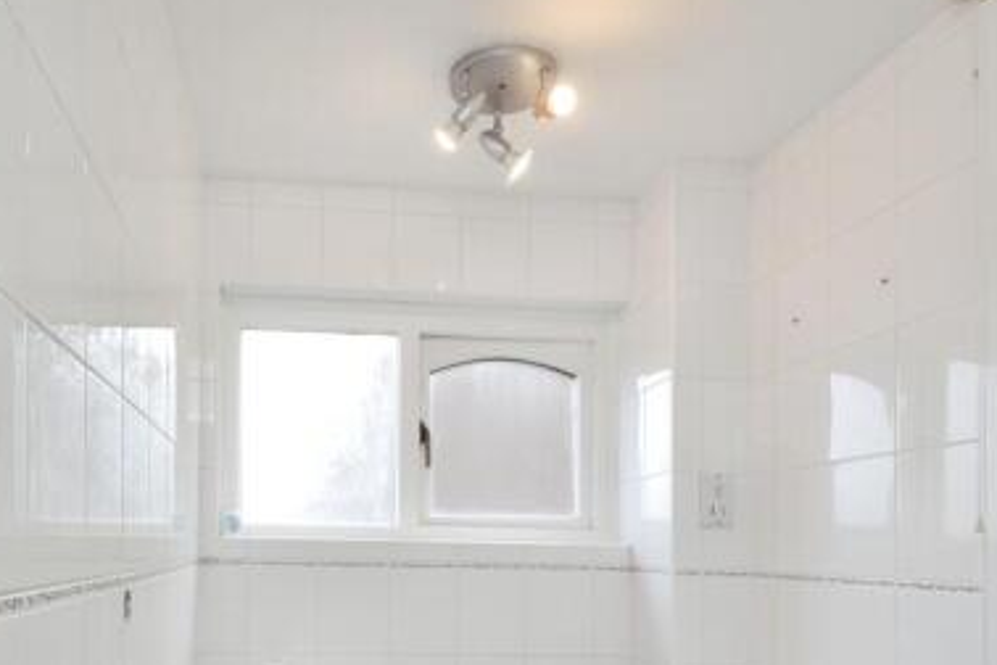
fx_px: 720
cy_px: 540
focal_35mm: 26
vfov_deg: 46.7
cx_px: 365
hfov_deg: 68.2
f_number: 9
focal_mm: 10
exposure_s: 1/25
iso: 160
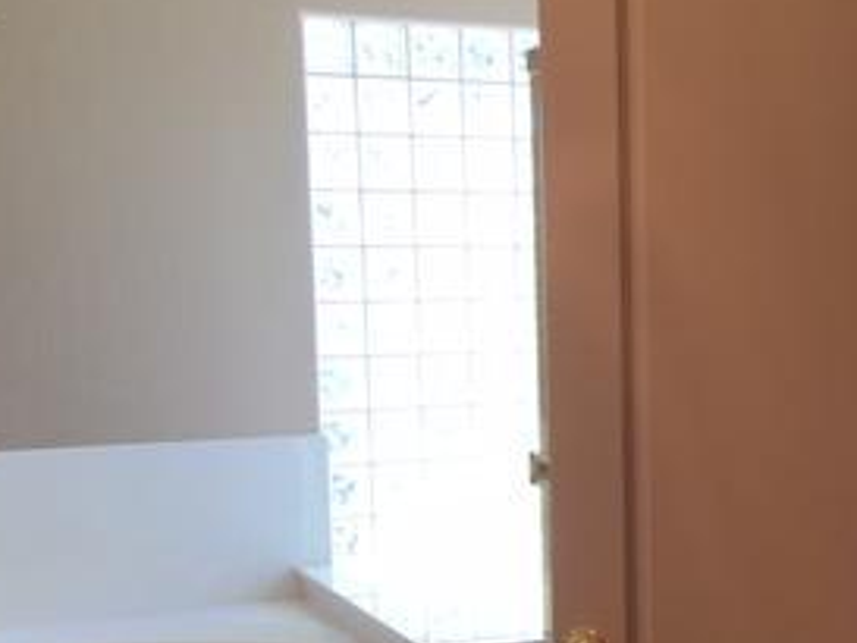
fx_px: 1684
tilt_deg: -7.7
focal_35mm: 68
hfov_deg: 27.8
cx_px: 709
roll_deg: -0.2
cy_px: 530
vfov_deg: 21.3
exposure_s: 1/60
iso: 32
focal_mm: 4.15
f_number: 2.2
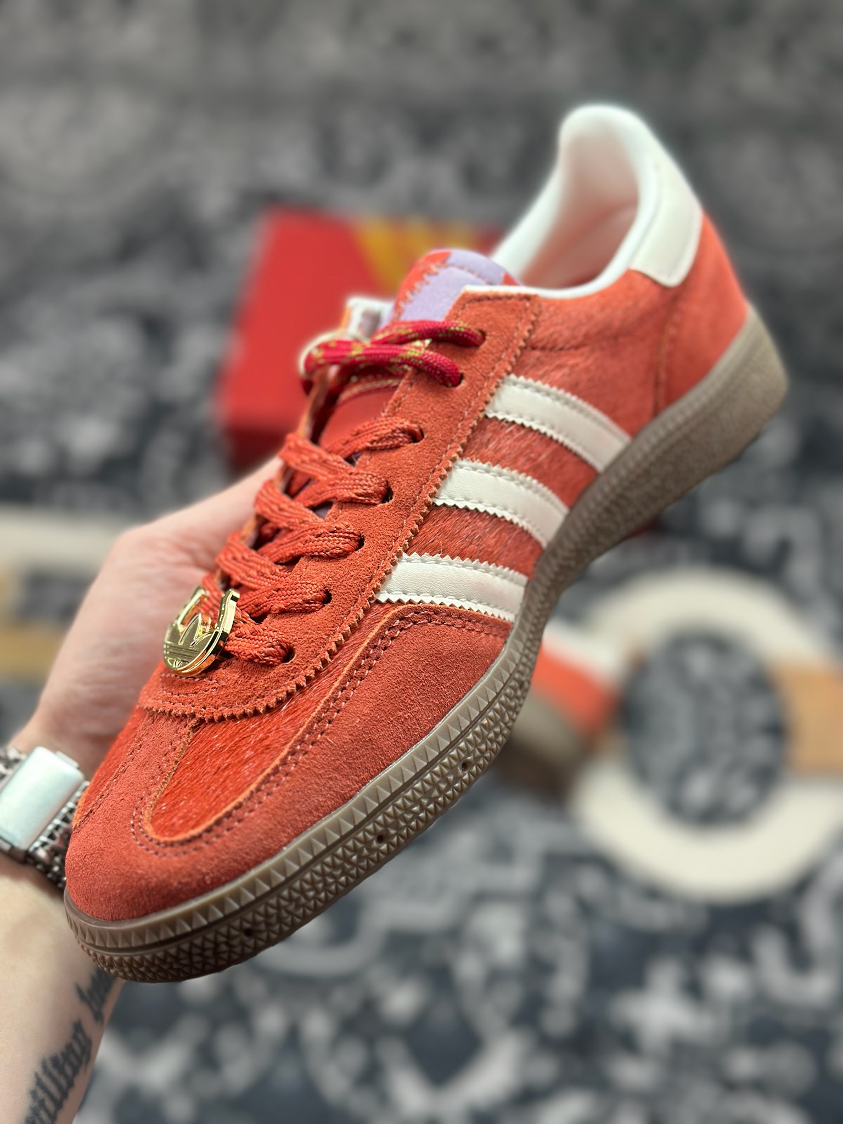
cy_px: 562
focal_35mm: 48
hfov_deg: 30.3
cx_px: 422
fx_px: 1559
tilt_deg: -55.1
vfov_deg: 39.7
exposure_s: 1/499
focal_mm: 6.86
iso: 80
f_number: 1.78
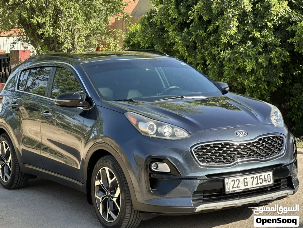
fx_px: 709
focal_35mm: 81
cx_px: 147
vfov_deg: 18.2
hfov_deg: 24.1
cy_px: 114
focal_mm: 9
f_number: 2.8
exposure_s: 1/223
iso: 25
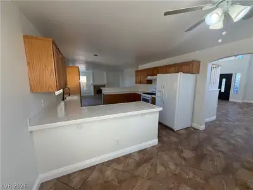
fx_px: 102
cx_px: 126
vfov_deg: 85.7
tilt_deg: -7.6
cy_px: 95
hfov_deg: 102.1
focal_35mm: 14
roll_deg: -0.2
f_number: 2.2
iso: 125
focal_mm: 2.22
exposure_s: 1/120
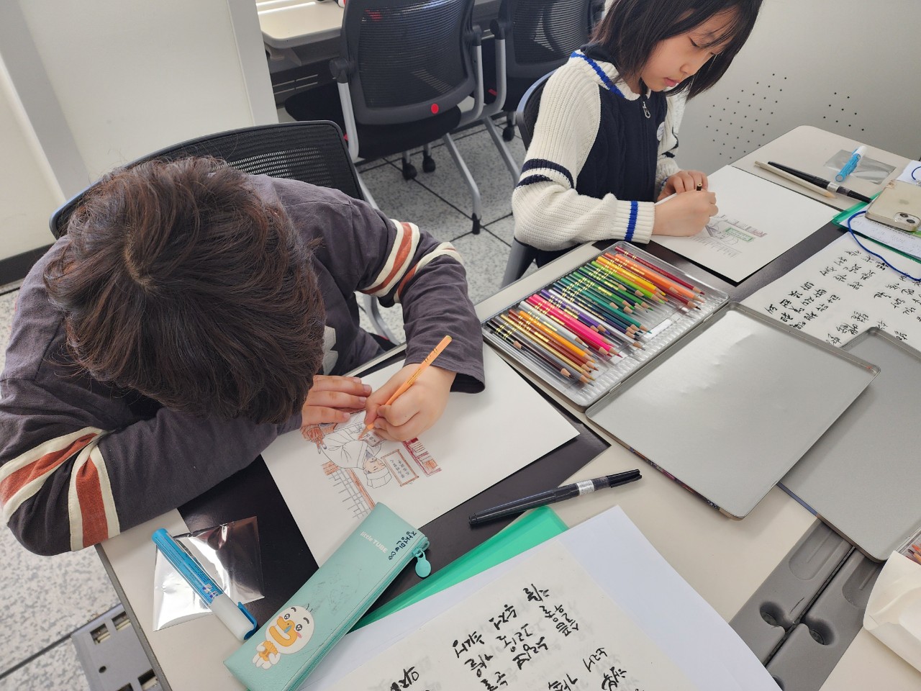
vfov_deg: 58.9
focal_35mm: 23
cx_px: 460
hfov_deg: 73.9
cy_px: 346
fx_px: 612
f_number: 1.8
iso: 80
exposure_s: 1/120
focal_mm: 6.4
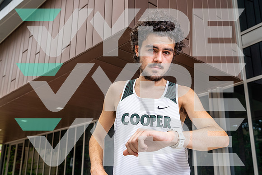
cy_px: 88
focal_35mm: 39
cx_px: 131
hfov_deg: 49.6
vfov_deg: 34.2
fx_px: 284
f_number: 8
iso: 100
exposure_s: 1/200
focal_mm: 38
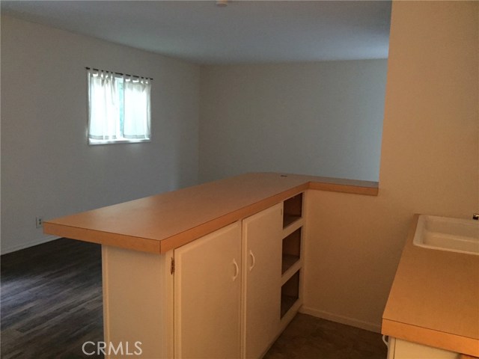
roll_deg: -2.9
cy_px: 180
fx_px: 401
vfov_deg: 48.2
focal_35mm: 29
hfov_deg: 61.7
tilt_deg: -6.4
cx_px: 240
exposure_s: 1/15
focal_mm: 4.15
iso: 400
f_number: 2.2
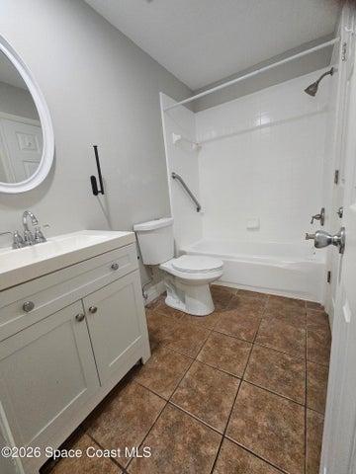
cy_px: 237
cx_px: 178
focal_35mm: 13
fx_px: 178
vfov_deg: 106.2
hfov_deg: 89.9
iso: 500
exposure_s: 1/77.4
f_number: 2.2
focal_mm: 2.2
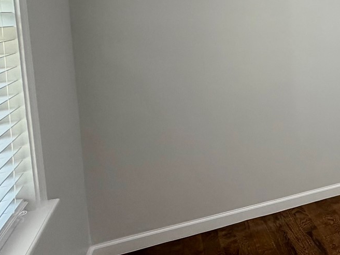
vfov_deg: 34.0
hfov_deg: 30.1
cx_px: 491
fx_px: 403
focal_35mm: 41
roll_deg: -0.2
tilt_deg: -5.1
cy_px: 49
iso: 250
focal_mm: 2.22
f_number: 2.2
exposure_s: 1/120
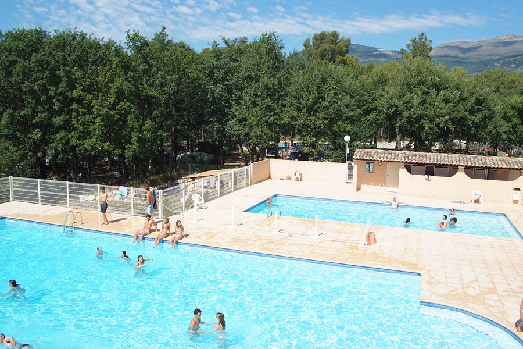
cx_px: 262
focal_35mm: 30
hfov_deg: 61.9
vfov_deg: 43.6
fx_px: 436
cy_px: 174
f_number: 10
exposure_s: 1/400
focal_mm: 20
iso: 250
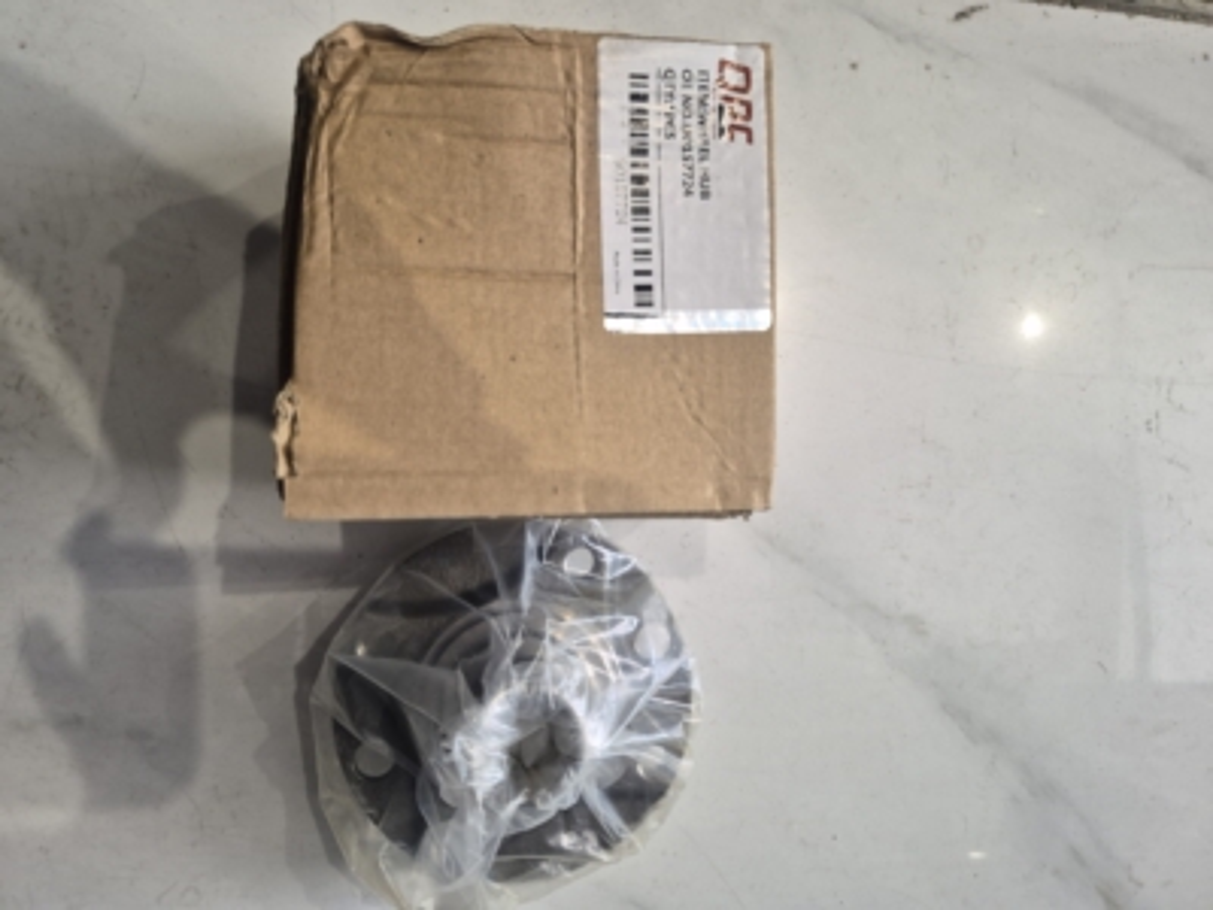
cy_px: 455
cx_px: 606
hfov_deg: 73.9
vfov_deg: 58.9
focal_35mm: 23
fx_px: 806
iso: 500
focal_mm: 5.4
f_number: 1.8
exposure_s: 1/100
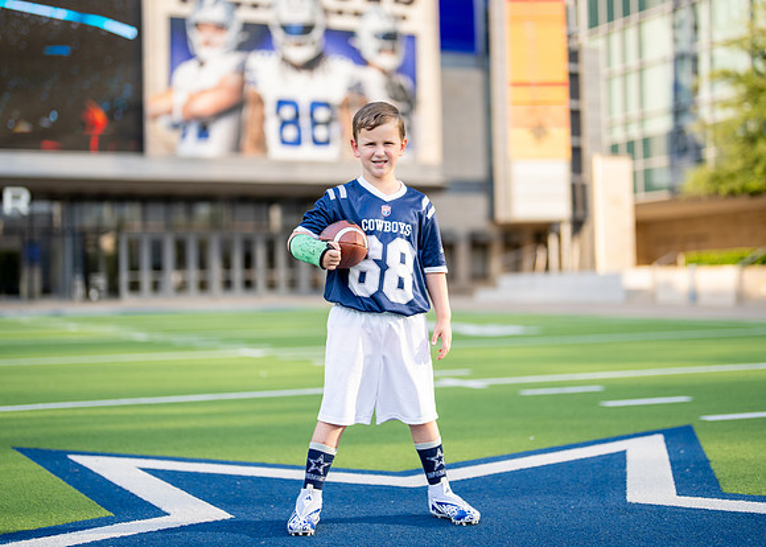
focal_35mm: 60
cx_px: 380
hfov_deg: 32.6
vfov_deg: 23.5
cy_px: 251
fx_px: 1311
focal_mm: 50
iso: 100
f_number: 1.2
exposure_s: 1/2000
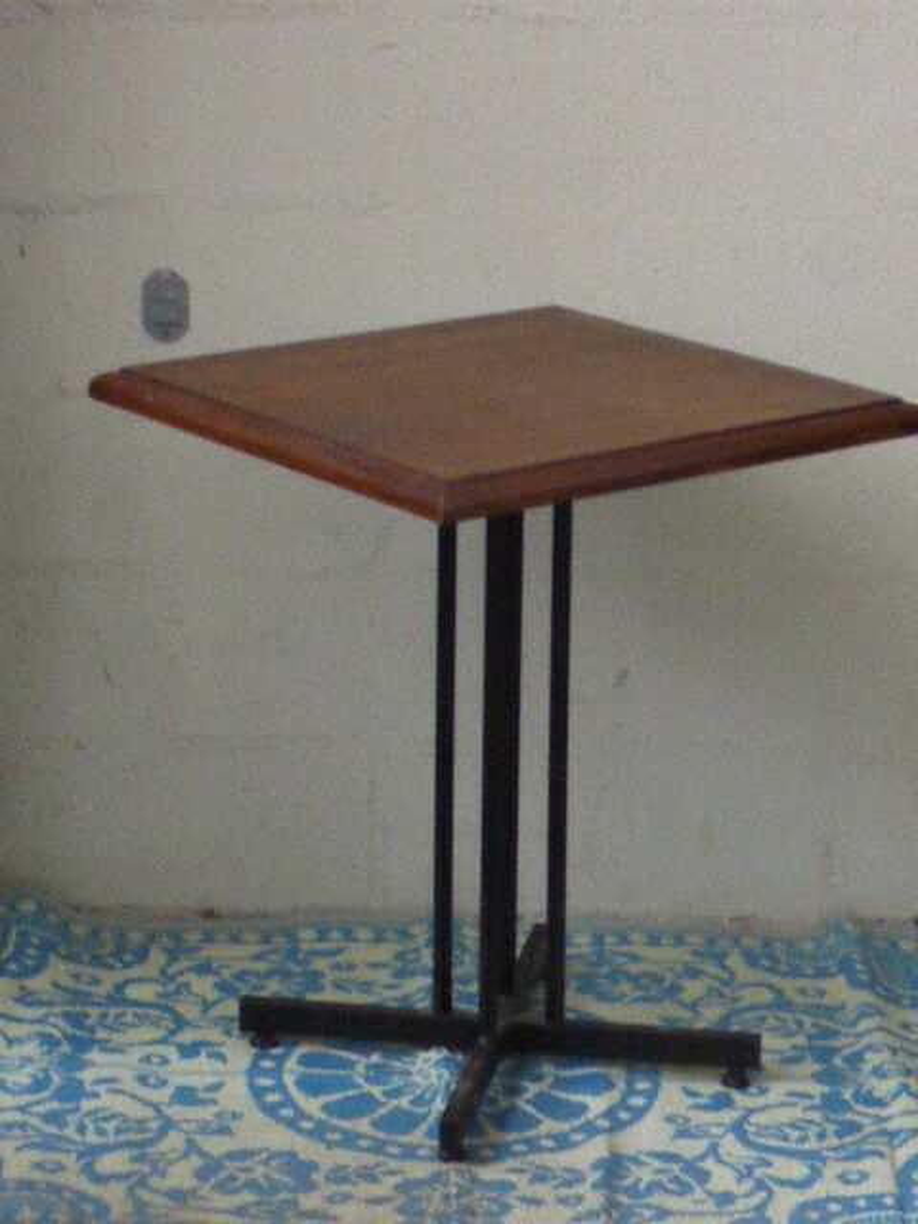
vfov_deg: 16.6
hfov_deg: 12.5
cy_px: 612
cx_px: 459
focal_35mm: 119
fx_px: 4208
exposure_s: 1/8
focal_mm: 19.4
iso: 2000
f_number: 5.3
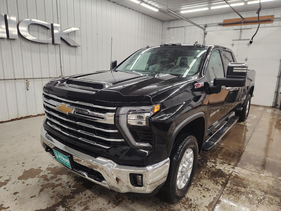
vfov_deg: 58.9
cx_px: 140
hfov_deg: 73.9
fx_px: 187
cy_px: 106
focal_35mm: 23
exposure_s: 1/120
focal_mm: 5.4
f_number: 1.8
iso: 160
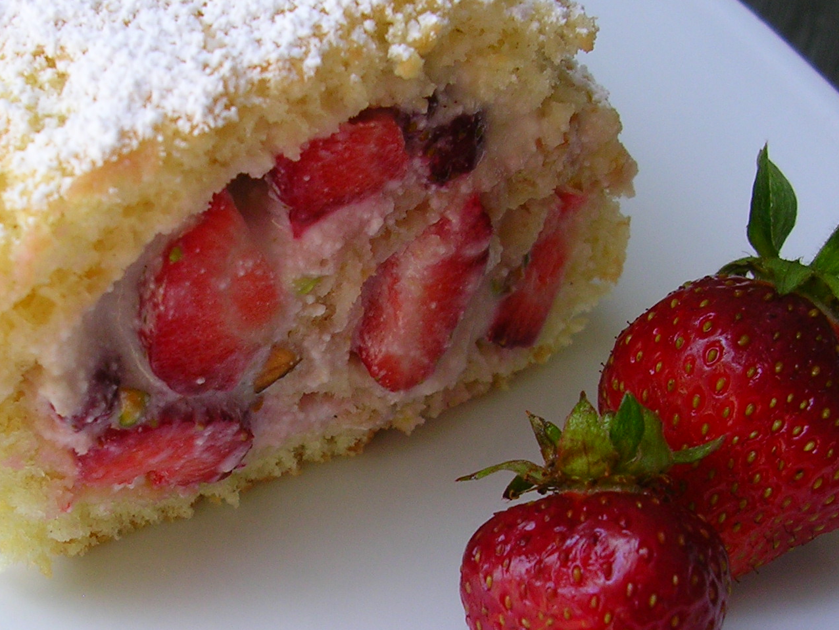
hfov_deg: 31.4
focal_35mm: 61
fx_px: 1478
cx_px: 264
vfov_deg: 23.9
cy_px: 427
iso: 50
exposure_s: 1/130
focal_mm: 5.8
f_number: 2.8
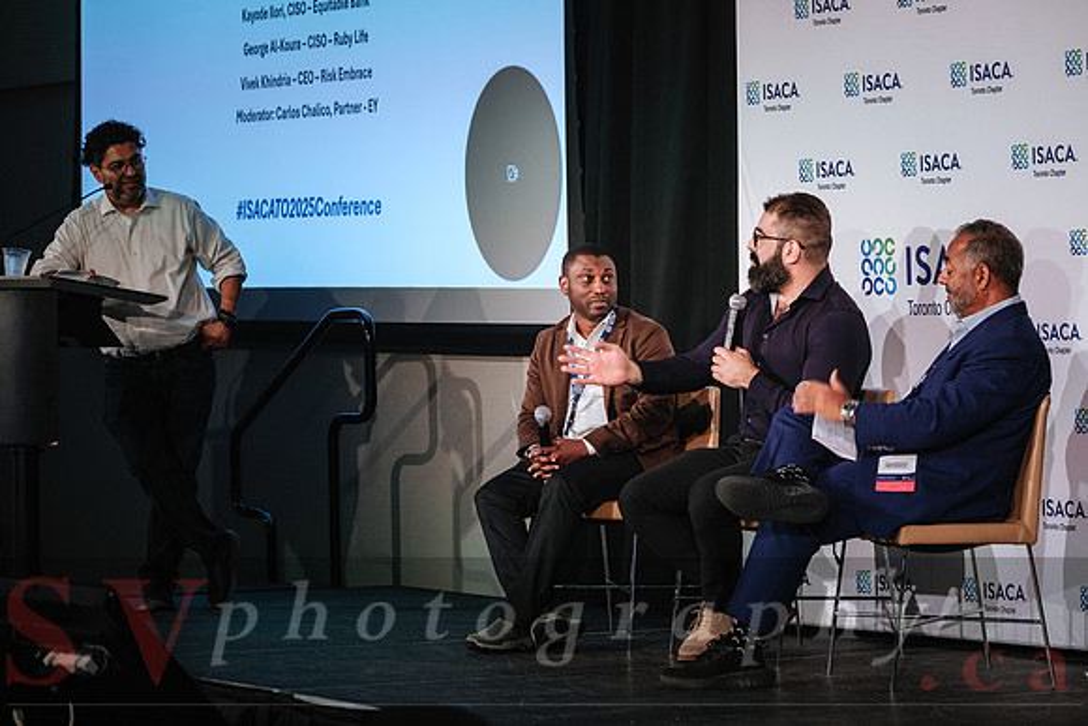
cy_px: 370
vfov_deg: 10.2
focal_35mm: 135
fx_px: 4072
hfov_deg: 15.2
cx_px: 570
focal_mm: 83.8
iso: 800
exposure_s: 1/80
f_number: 2.8
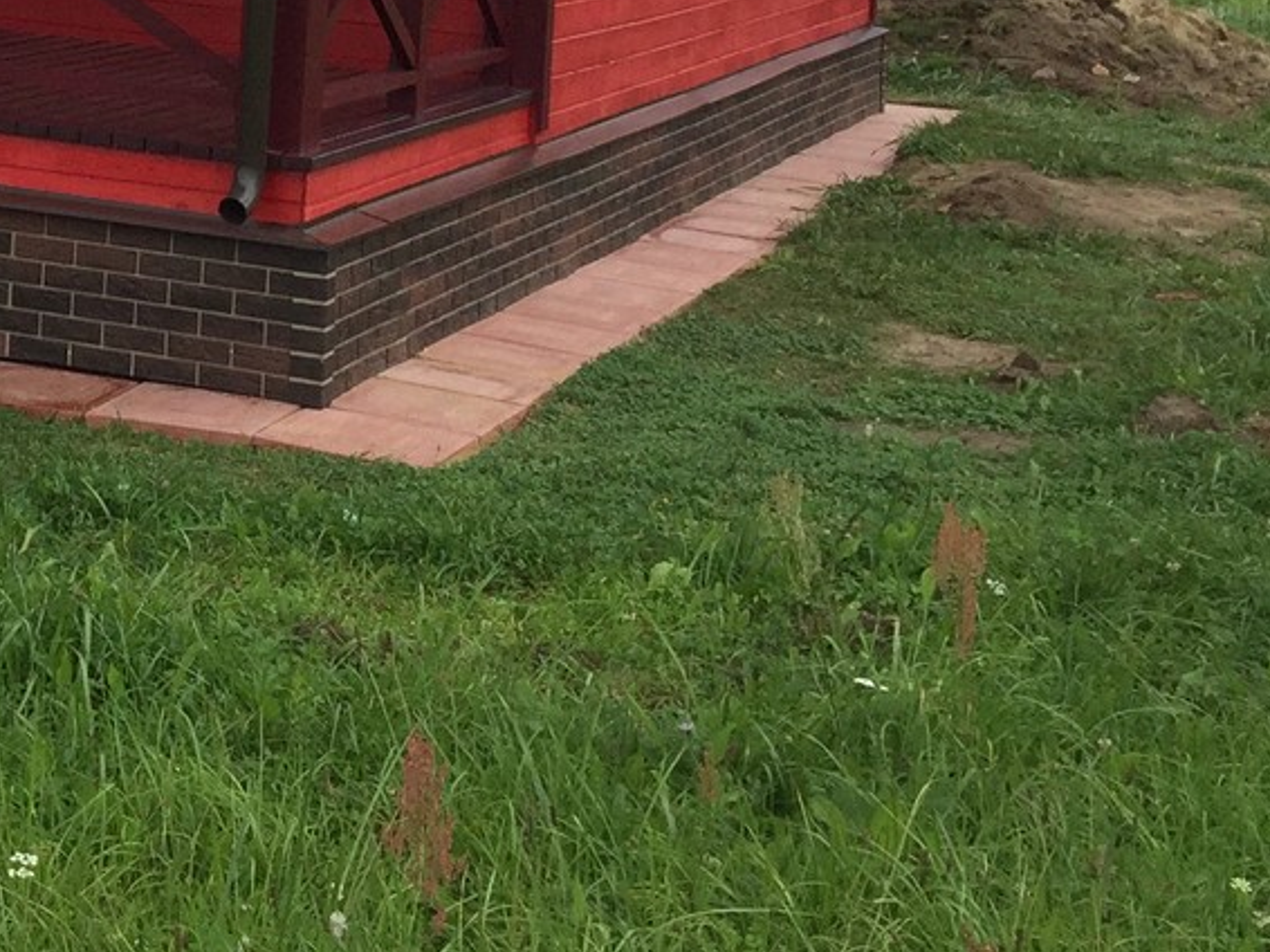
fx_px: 3007
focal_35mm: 82
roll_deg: -3.5
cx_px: -153
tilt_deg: +0.3
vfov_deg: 16.8
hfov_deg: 22.4
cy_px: -341
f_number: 2.2
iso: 32
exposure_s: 1/1199
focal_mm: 4.15
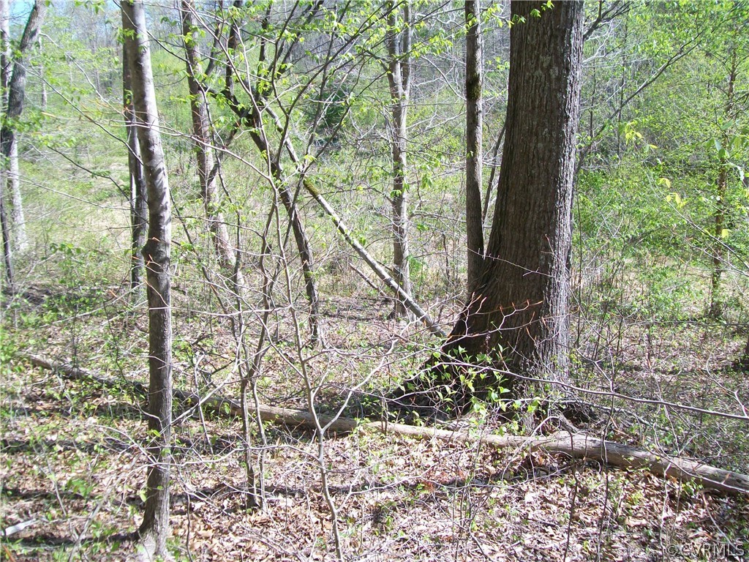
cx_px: 374
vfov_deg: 41.8
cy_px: 281
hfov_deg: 54.0
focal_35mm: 34
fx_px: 736
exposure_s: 1/320
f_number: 2.7
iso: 64
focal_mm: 6.1
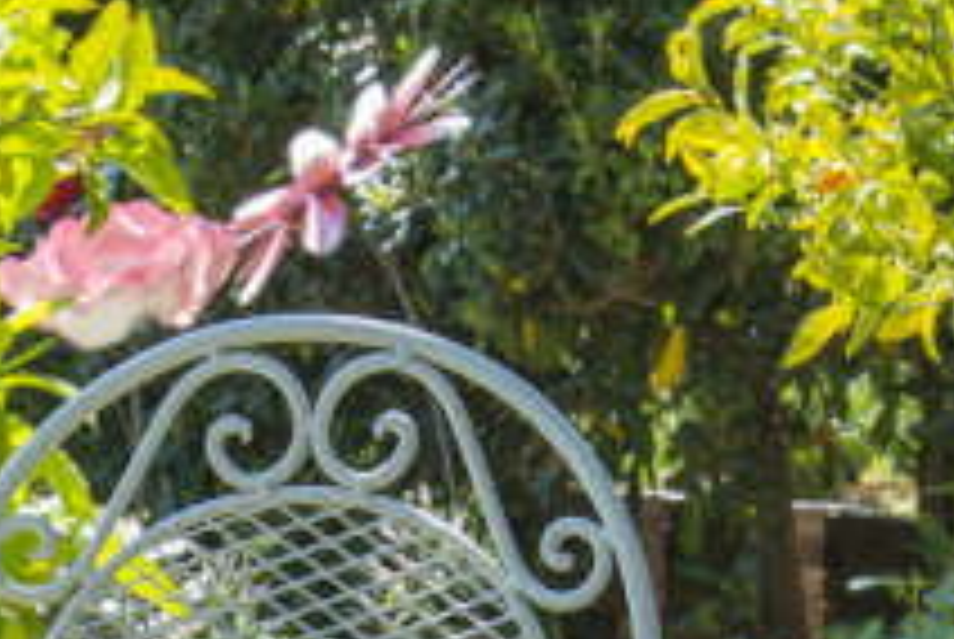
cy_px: 1179
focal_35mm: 343
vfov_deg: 4.0
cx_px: 162
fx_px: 9102
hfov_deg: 6.0
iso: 640
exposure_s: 1/160
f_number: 11
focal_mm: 52
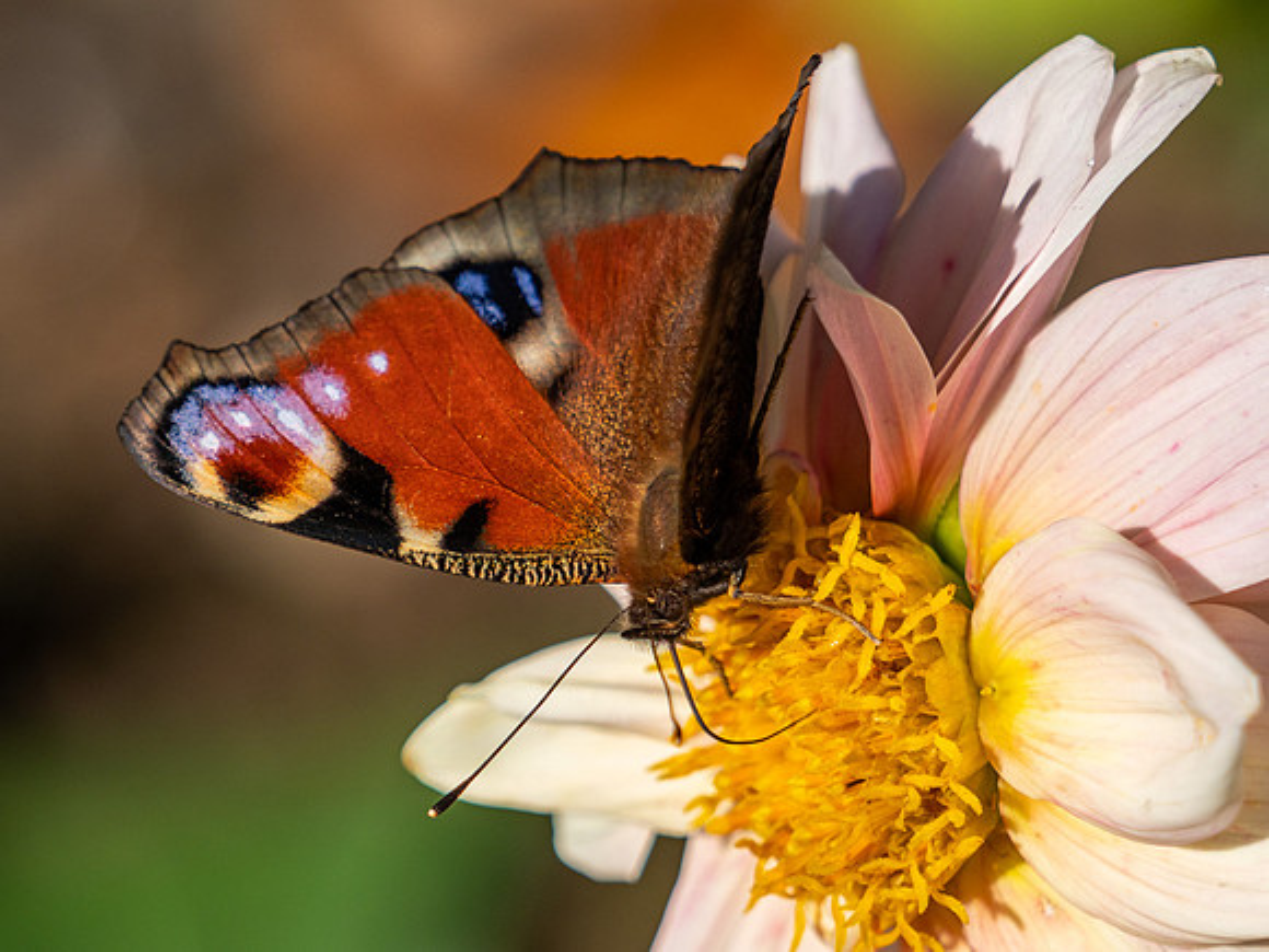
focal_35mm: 479
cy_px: 586
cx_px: 680
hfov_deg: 4.1
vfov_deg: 3.1
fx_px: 17562
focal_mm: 194
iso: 200
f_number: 6.3
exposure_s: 1/1000
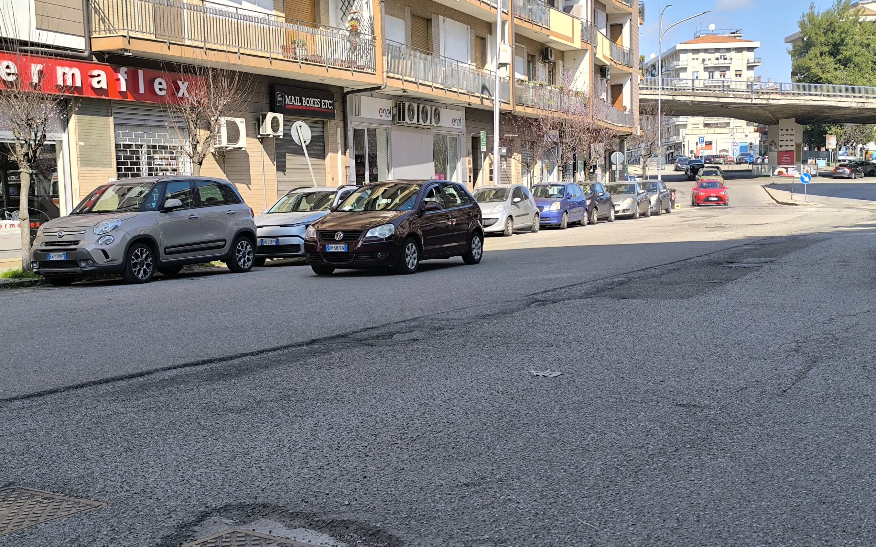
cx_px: 437
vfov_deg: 26.3
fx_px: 1170
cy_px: 317
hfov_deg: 41.1
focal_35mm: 49
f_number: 1.65
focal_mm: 6.14
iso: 50
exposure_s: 1/734
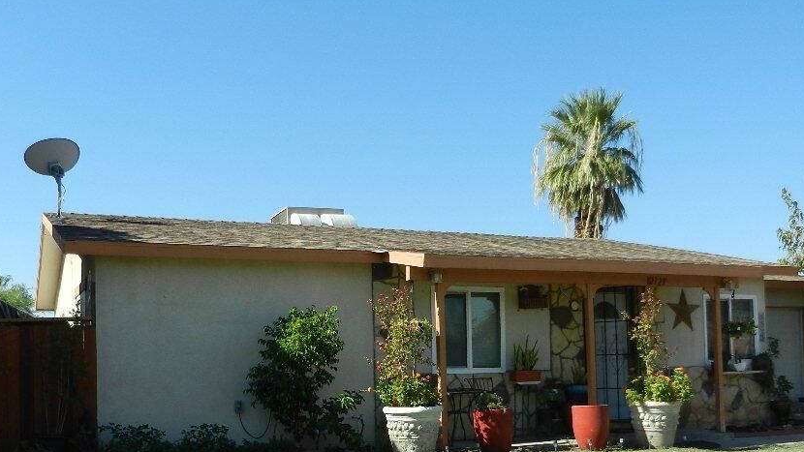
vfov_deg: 29.9
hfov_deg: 51.6
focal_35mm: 39
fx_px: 831
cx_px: 374
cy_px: 346
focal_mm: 5.1
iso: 160
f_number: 3.6
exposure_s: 1/1000
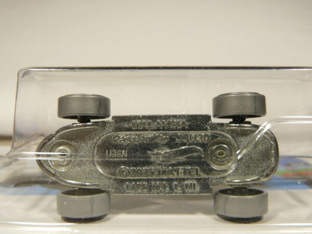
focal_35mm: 37
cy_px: 117
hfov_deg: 50.1
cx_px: 156
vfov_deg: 38.7
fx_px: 333
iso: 100
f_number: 2.8
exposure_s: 1/80
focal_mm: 4.6
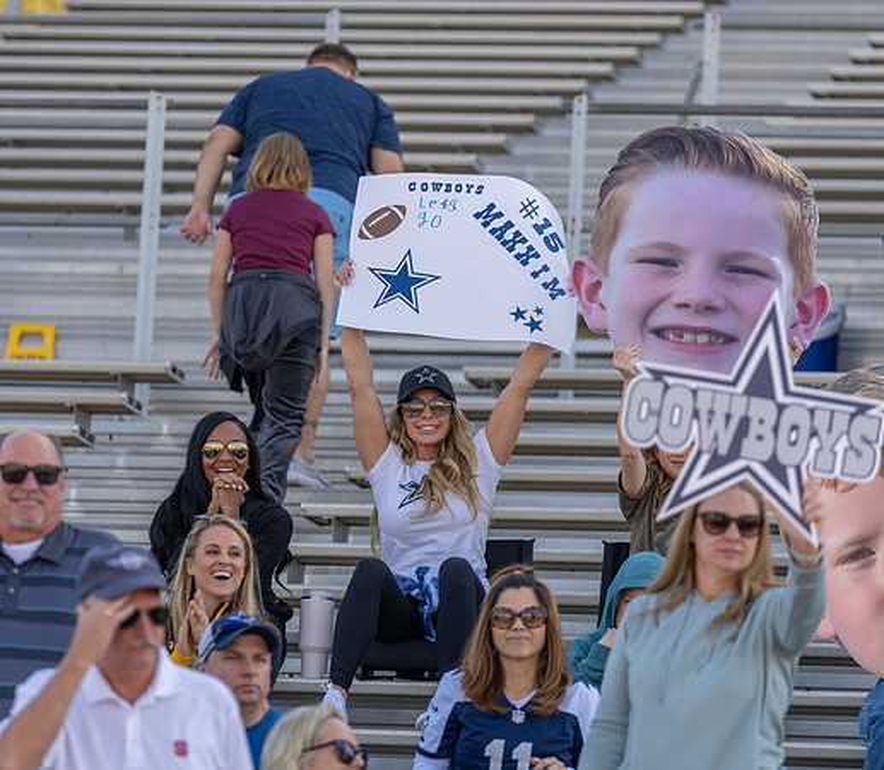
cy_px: 372
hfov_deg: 7.3
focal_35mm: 255
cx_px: 411
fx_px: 6903
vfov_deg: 6.4
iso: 100
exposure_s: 1/500
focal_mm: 200
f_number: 3.2
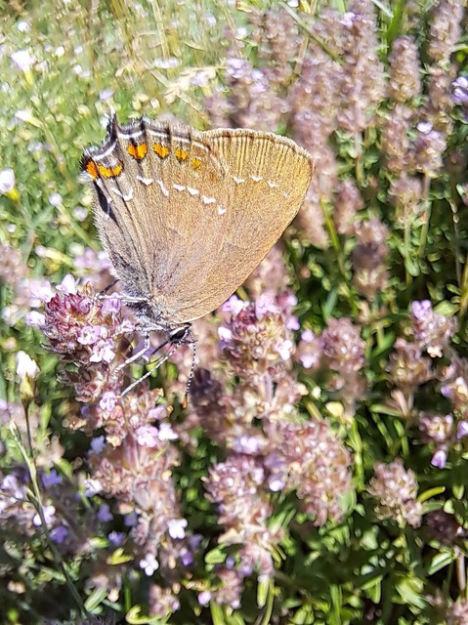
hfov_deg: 54.8
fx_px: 451
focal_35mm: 25
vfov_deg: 69.4
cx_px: 234
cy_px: 312
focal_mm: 2.13
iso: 50
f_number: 2.4
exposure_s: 1/474
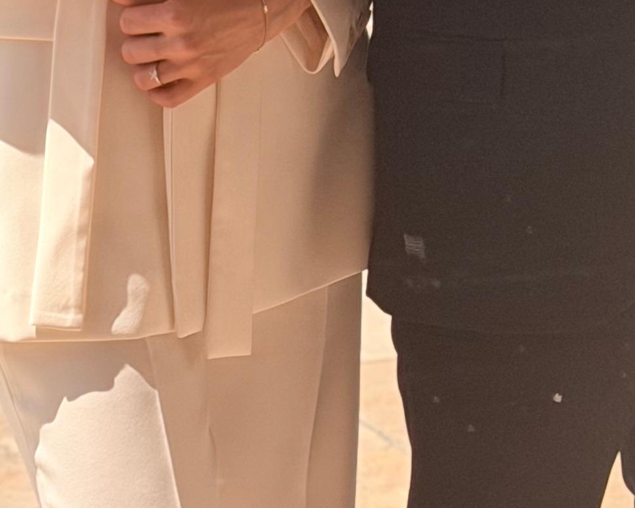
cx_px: 424
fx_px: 3646
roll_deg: +0.3
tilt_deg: -5.4
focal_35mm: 194
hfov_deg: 9.9
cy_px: -367
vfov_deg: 7.7
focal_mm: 6.76
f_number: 1.78
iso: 50
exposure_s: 1/121
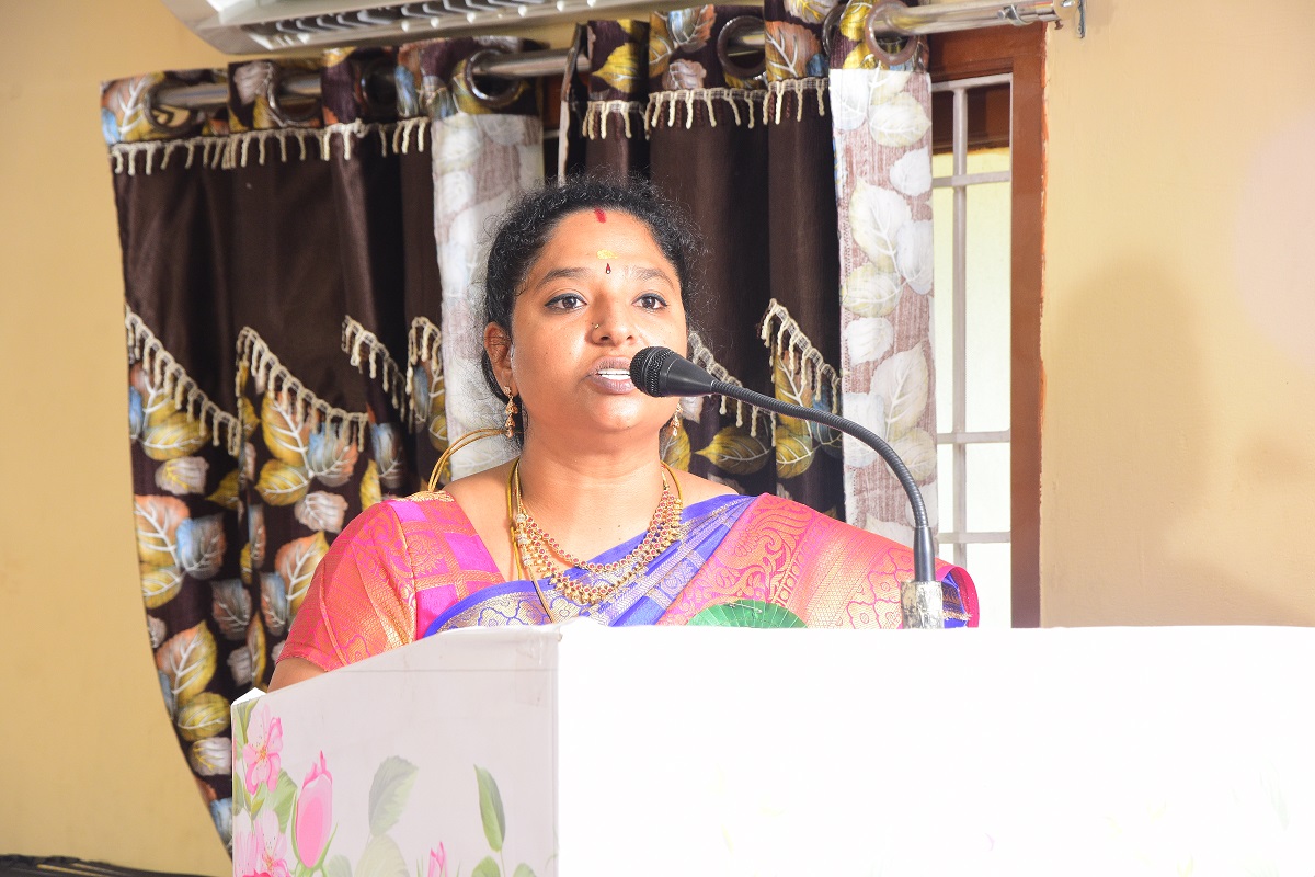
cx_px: 658
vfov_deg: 8.7
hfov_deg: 13.0
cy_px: 438
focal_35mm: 158
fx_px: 5753
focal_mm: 105
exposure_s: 1/125
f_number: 11
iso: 640
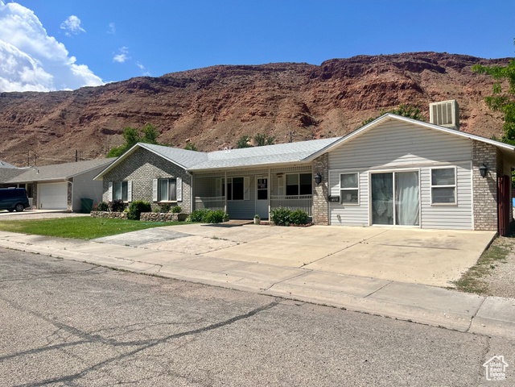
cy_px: 194
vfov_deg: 53.1
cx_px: 258
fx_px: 387
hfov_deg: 67.3
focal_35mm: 26
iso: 50
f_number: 1.6
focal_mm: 5.1
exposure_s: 1/5319
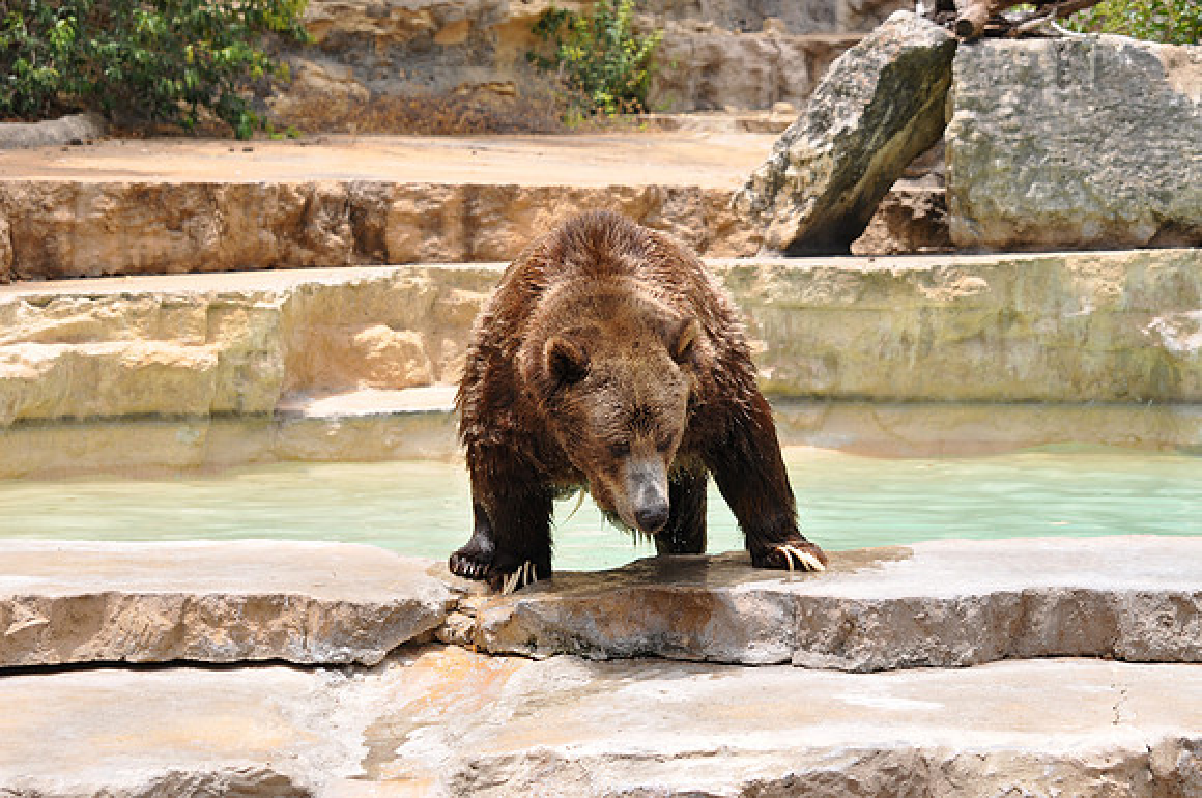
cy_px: 399
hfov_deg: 19.5
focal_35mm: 105
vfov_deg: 13.0
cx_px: 601
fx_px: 3501
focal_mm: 70
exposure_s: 1/640
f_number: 6.3
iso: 200
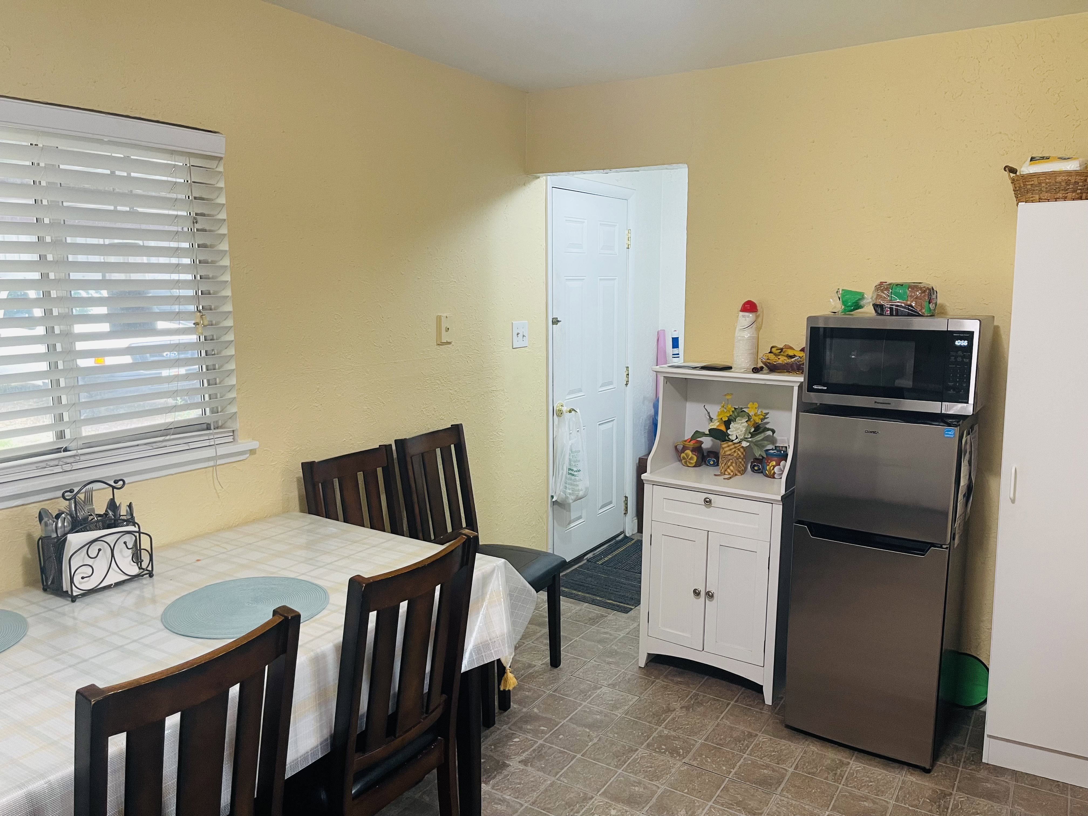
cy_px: 408
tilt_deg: -9.0
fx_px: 786
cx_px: 544
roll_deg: +0.2
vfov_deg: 54.9
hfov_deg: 69.4
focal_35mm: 25
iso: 160
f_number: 1.6
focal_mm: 5.1
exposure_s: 1/60
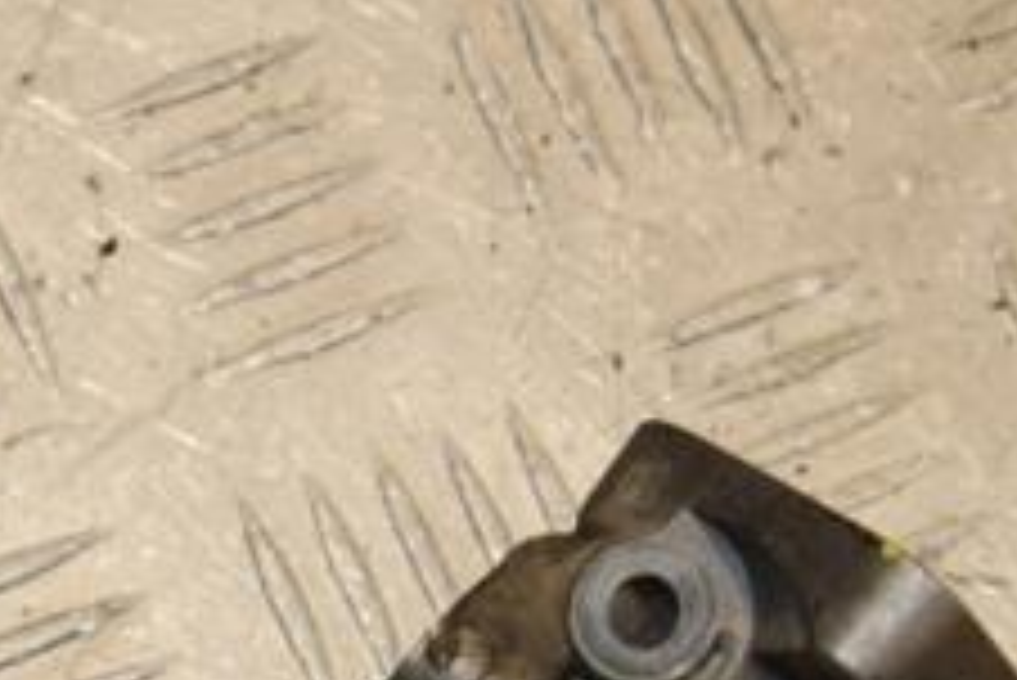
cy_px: 892
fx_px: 5069
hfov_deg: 11.4
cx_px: 76
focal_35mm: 179
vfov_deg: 7.6
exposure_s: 1/200
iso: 800
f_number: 11
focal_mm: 45
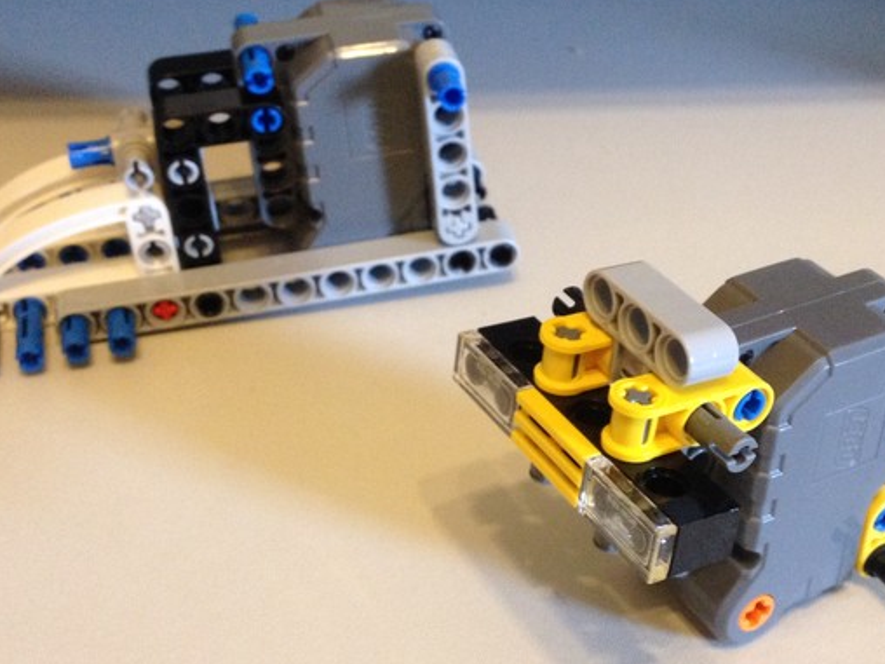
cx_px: 575
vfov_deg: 23.7
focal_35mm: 62
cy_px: 332
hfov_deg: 31.0
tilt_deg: -34.1
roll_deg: -0.2
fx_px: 1585
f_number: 2.4
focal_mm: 4.28
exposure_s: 1/20
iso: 250
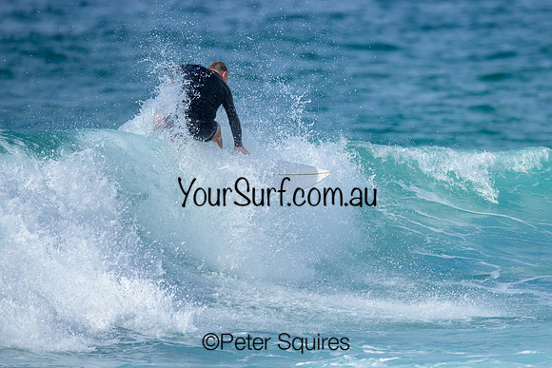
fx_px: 16759
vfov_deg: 1.3
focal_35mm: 1093
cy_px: 172
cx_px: 363
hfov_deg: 1.9
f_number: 6.3
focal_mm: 800
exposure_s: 1/2000
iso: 220
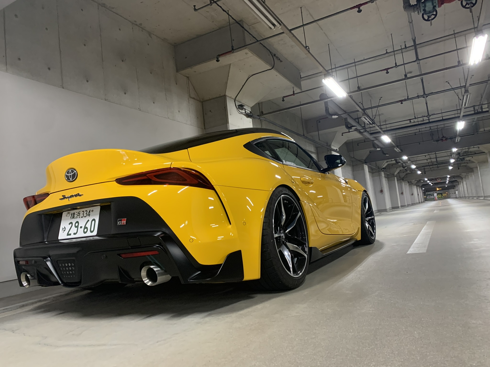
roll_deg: +5.7
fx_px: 368
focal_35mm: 26
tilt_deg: +6.9
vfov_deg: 53.1
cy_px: 184
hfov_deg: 67.3
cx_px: 245
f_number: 1.8
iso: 320
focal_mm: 4.25
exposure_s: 1/50
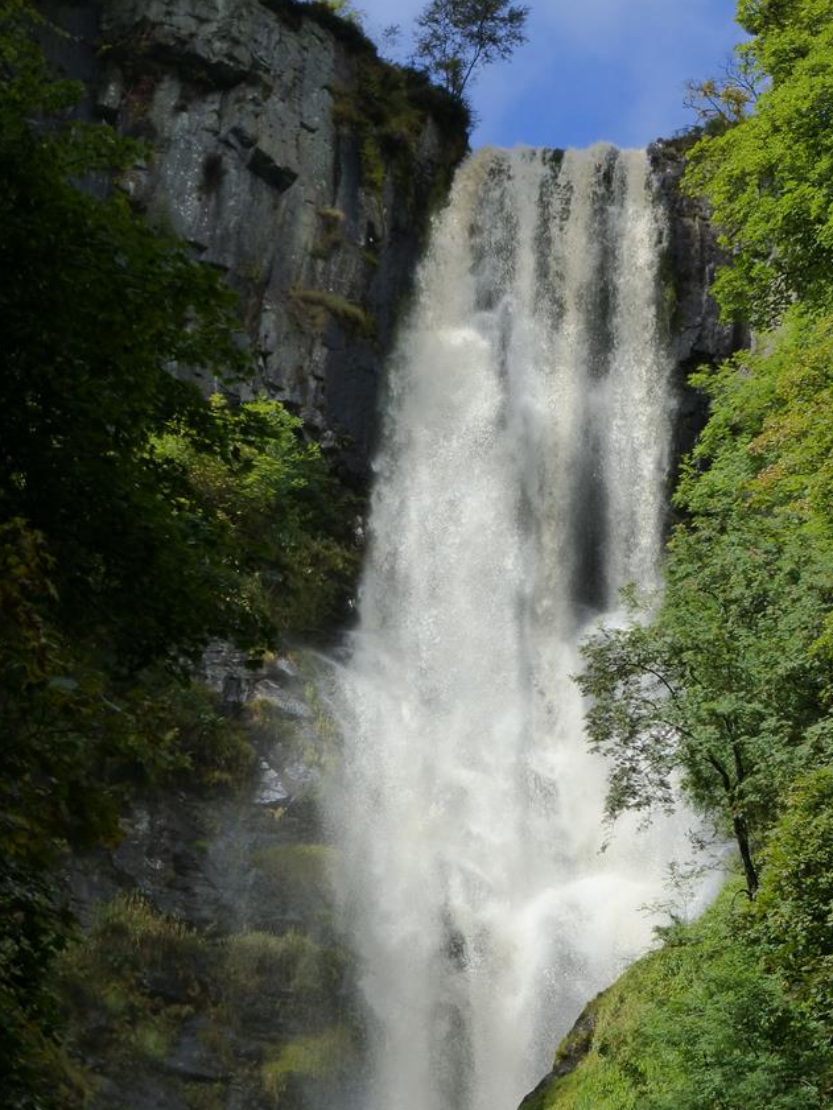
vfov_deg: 20.6
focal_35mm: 95
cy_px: 560
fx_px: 3047
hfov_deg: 15.6
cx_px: 499
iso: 200
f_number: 5
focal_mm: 12.5
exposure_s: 1/800
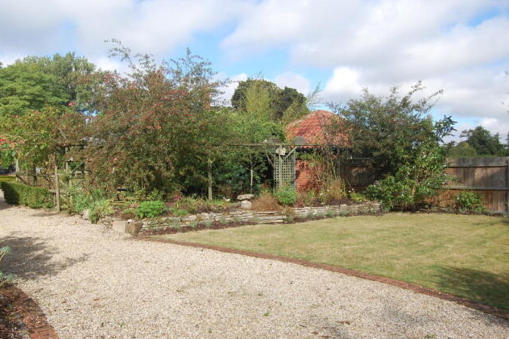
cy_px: 166
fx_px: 396
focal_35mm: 28
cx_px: 247
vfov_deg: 46.4
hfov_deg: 65.5
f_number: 8
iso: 200
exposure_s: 1/250
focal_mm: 18
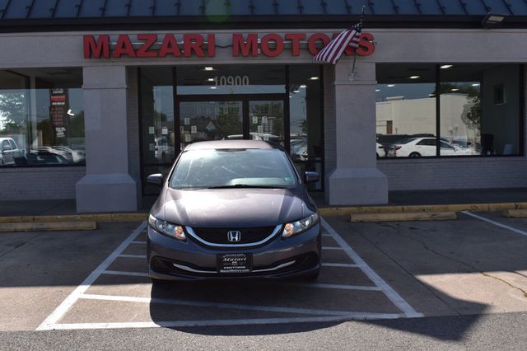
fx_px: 549
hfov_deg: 51.3
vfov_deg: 35.5
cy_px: 176
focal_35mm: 38
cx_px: 264
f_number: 11
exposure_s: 1/500
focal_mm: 25
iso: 320
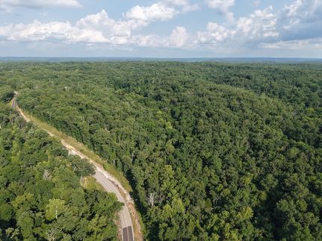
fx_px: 223
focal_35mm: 24
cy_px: 120
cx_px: 161
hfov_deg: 71.6
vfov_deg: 56.8
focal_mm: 8.67
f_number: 1.8
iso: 170
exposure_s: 1/2500
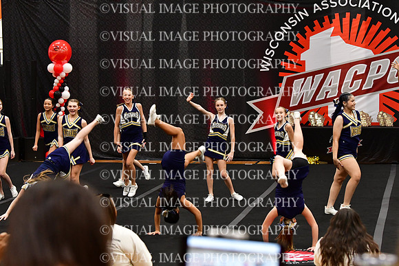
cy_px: 133
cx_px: 200
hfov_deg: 18.3
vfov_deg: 12.2
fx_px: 1242
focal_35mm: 112
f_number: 4
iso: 4000
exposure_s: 1/400
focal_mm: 75
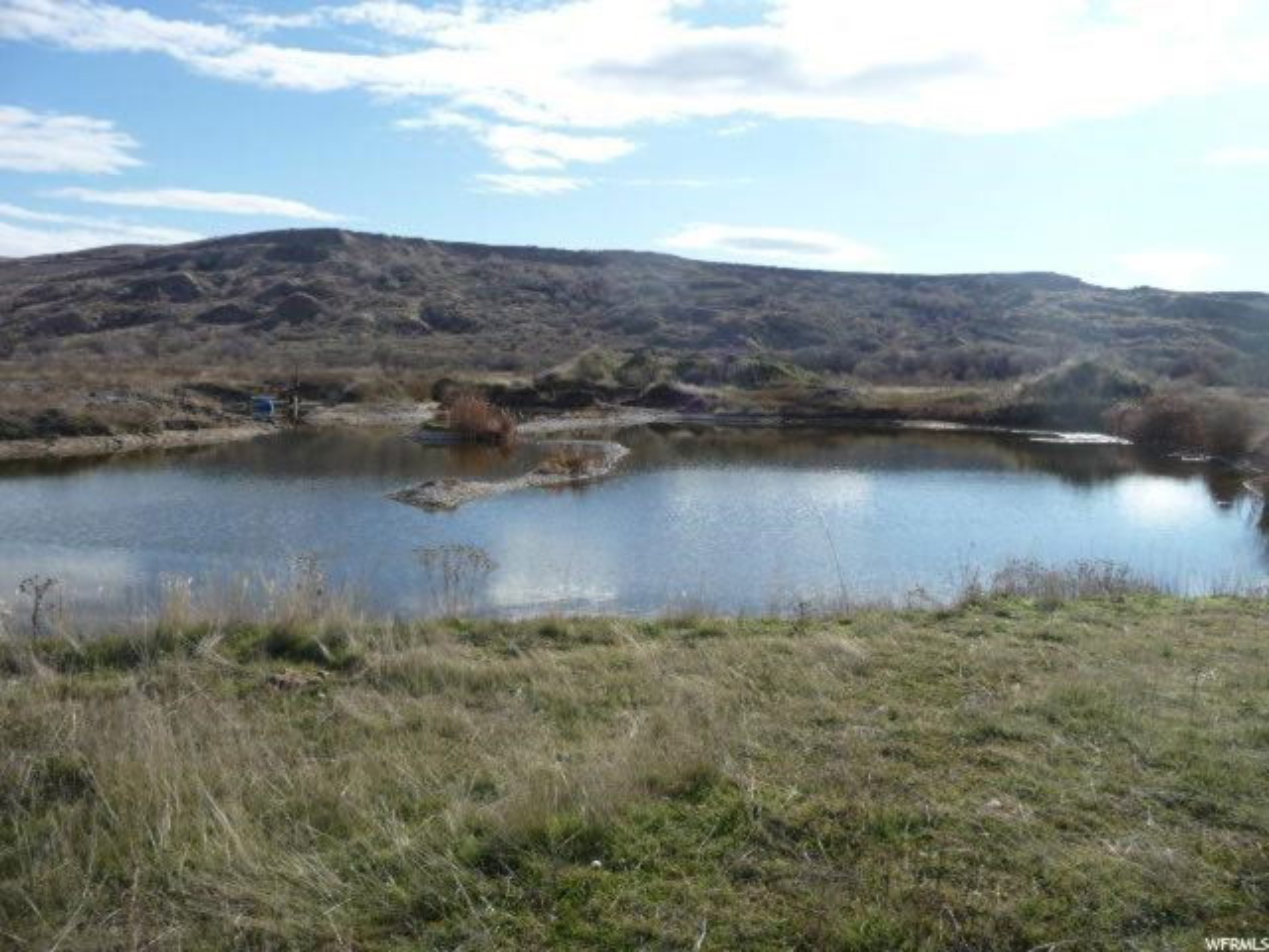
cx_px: 634
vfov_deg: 49.7
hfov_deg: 63.4
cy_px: 476
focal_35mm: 28
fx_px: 1026
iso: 100
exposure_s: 1/250
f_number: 8
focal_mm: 4.7
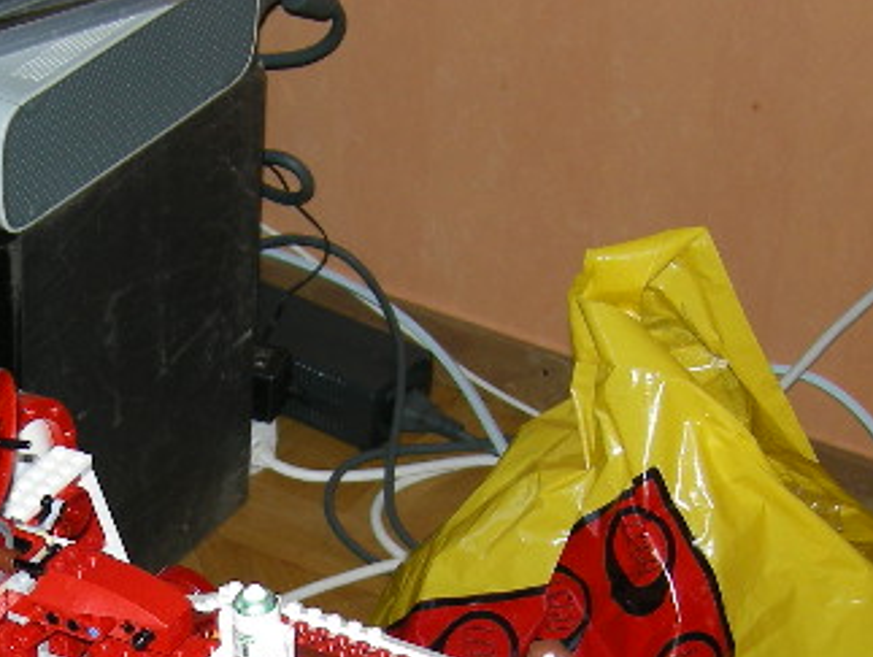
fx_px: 2878
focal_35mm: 114
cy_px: 776
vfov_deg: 12.7
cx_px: 238
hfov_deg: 17.2
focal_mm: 7.5
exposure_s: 1/60
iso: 64
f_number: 2.7
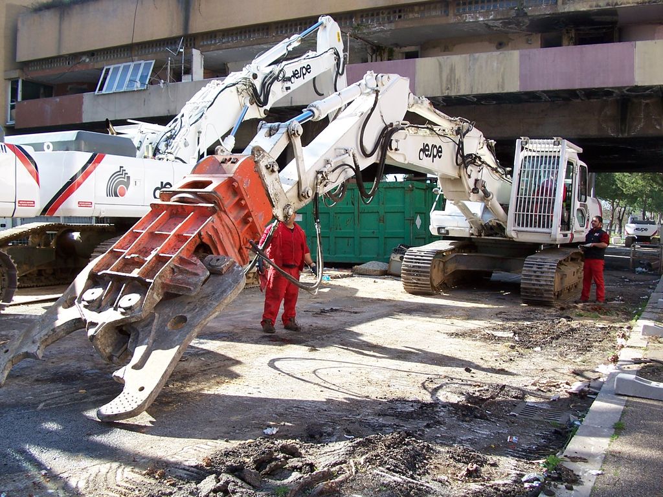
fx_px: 670
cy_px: 248
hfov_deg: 52.6
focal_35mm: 35
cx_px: 332
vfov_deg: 40.7
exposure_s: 1/250
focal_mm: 6
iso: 80
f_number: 2.8
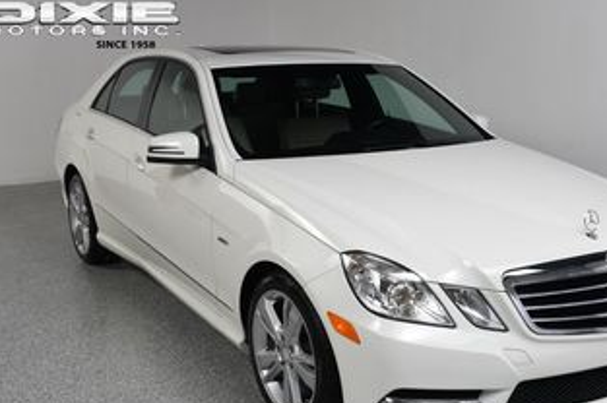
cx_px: 355
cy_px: 252
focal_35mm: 46
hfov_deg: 42.6
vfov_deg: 29.1
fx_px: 775
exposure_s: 1/160
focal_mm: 24
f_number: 13
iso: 100
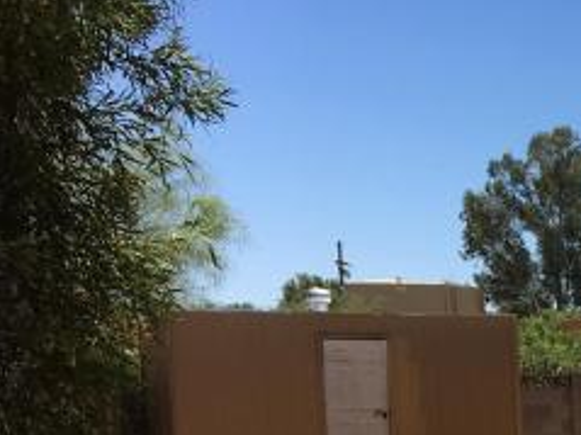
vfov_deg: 14.8
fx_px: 1627
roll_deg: +0.3
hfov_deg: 17.6
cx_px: 931
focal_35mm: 97
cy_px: 513
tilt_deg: -3.3
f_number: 2.2
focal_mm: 4.15
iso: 25
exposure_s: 1/1789
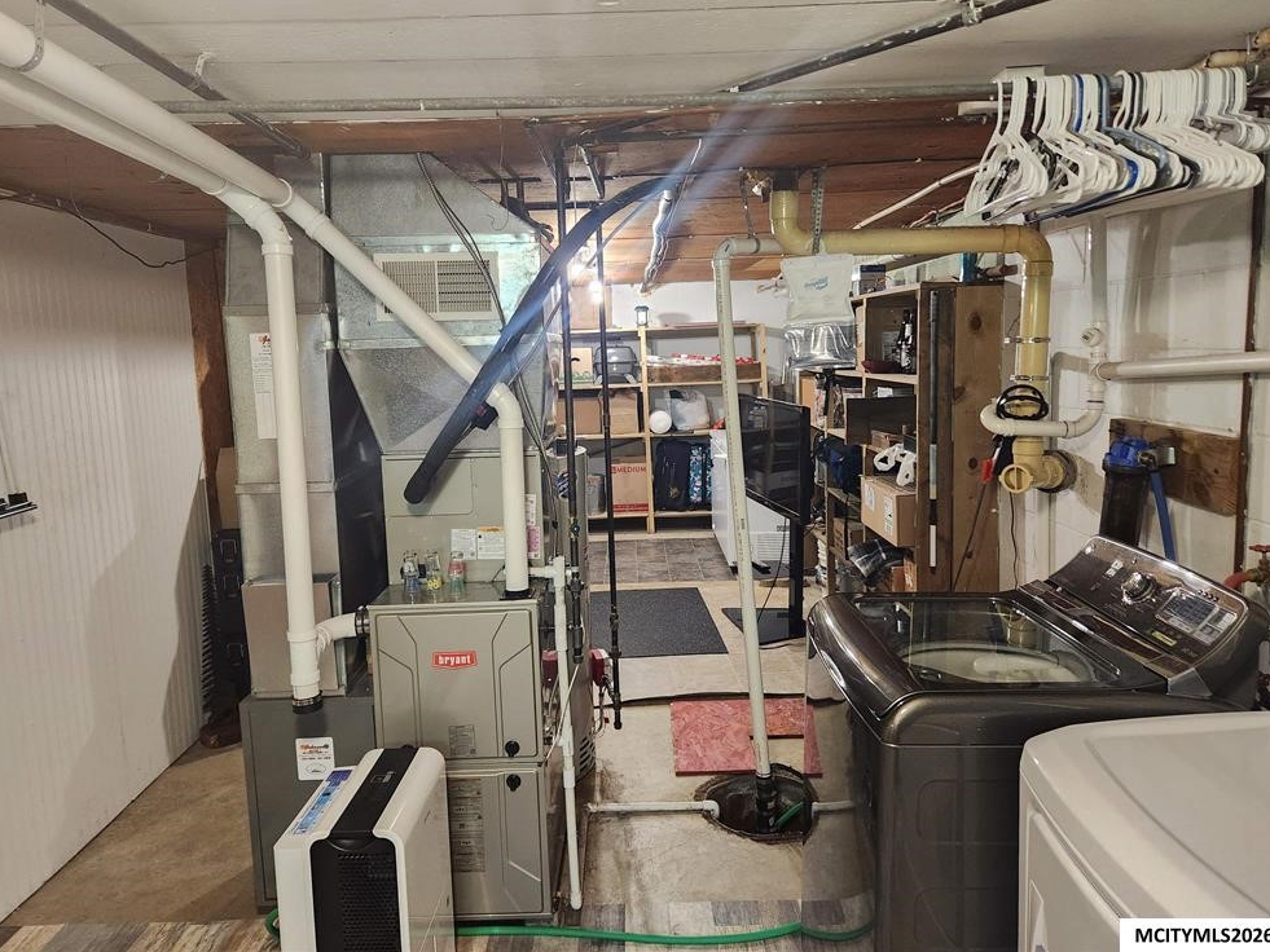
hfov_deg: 71.6
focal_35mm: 24
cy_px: 457
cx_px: 645
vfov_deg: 56.8
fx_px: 881
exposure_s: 1/120
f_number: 1.8
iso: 800
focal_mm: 5.4
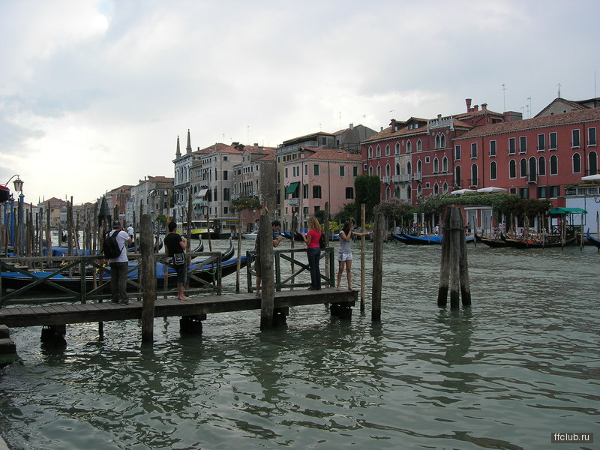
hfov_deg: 49.0
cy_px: 225
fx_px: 659
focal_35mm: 38
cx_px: 300
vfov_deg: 37.7
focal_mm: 7.8
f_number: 4.8
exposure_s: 1/230
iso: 64
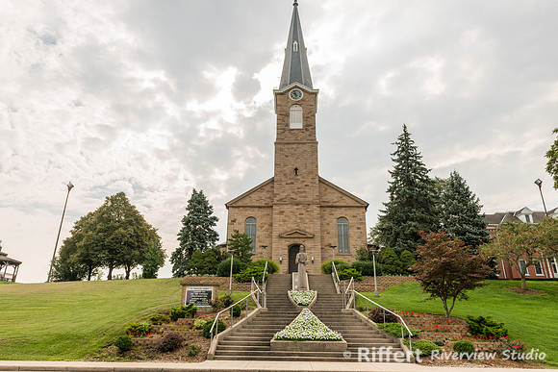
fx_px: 372
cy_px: 186
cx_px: 279
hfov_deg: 73.7
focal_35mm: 24
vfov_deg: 53.2
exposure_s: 1/160
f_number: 10
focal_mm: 24
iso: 100
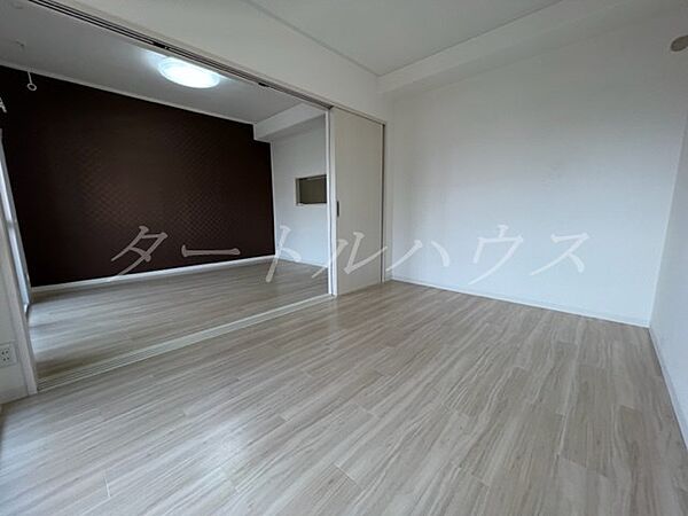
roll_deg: +0.7
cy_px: 258
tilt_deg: -8.8
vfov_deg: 89.9
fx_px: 258
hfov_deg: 106.2
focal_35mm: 13
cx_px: 344
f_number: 1.8
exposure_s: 1/120
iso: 40
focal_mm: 1.57
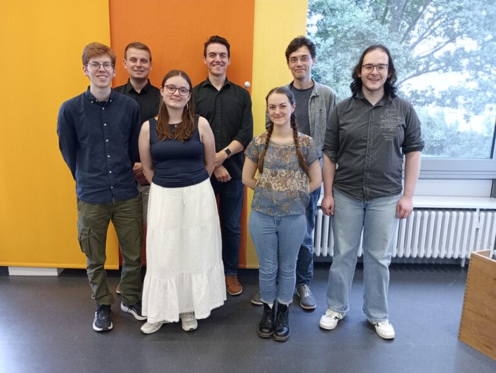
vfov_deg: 49.8
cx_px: 248
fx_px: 402
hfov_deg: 63.4
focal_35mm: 28
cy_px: 186
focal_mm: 4.27
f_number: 1.8
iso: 798
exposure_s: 1/25
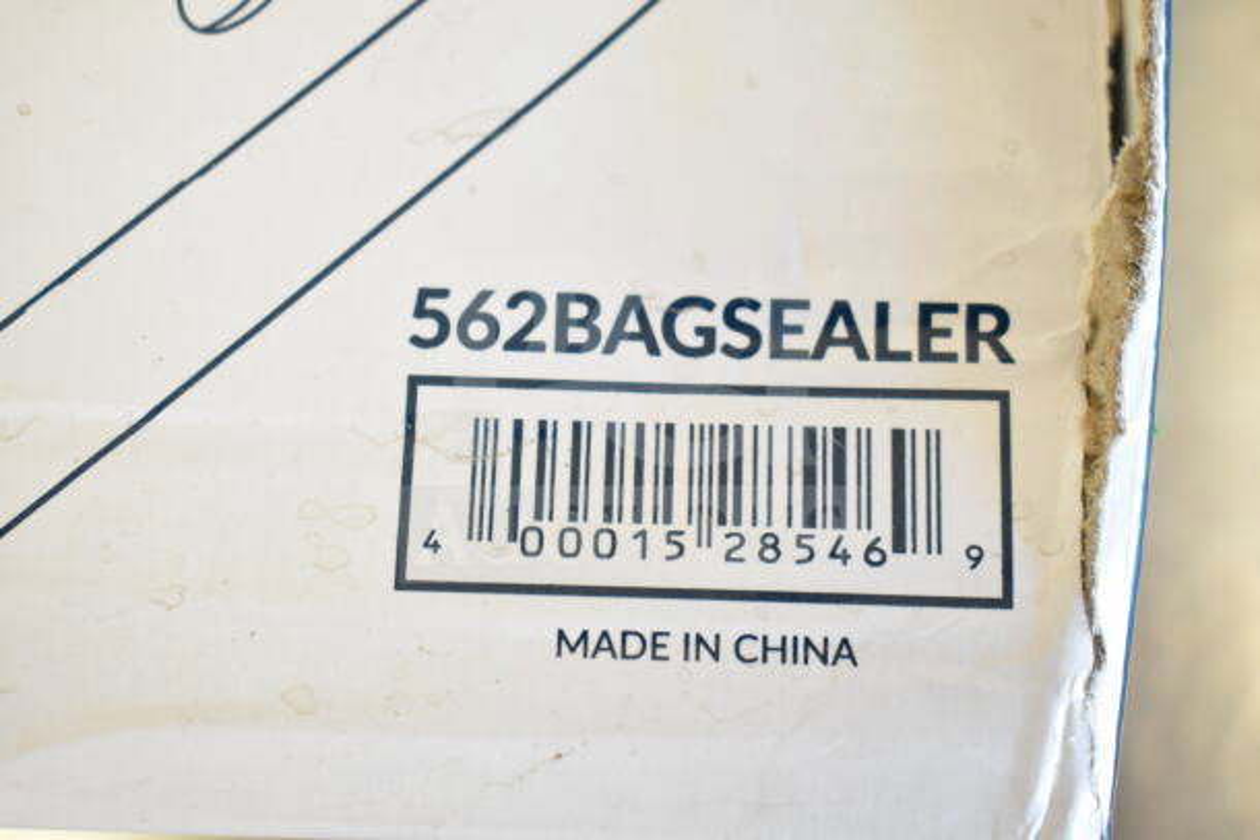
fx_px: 1995
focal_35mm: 57
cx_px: 630
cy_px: 420
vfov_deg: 23.8
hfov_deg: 35.0
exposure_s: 1/60
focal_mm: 38
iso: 1800
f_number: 4.8
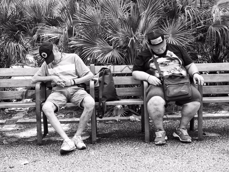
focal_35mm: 76
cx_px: 114
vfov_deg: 19.4
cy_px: 86
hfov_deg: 25.7
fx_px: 503
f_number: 5.6
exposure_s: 1/100
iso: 250
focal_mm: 38
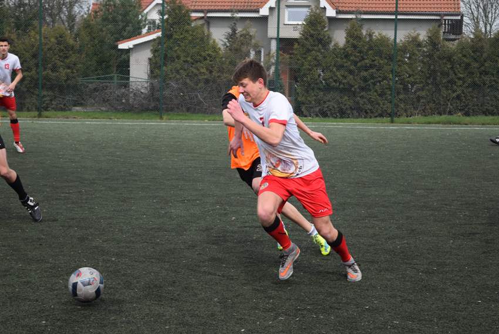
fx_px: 1144
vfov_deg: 16.6
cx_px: 250
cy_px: 167
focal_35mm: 82
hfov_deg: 24.6
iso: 400
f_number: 5.6
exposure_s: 1/1600
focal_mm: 55
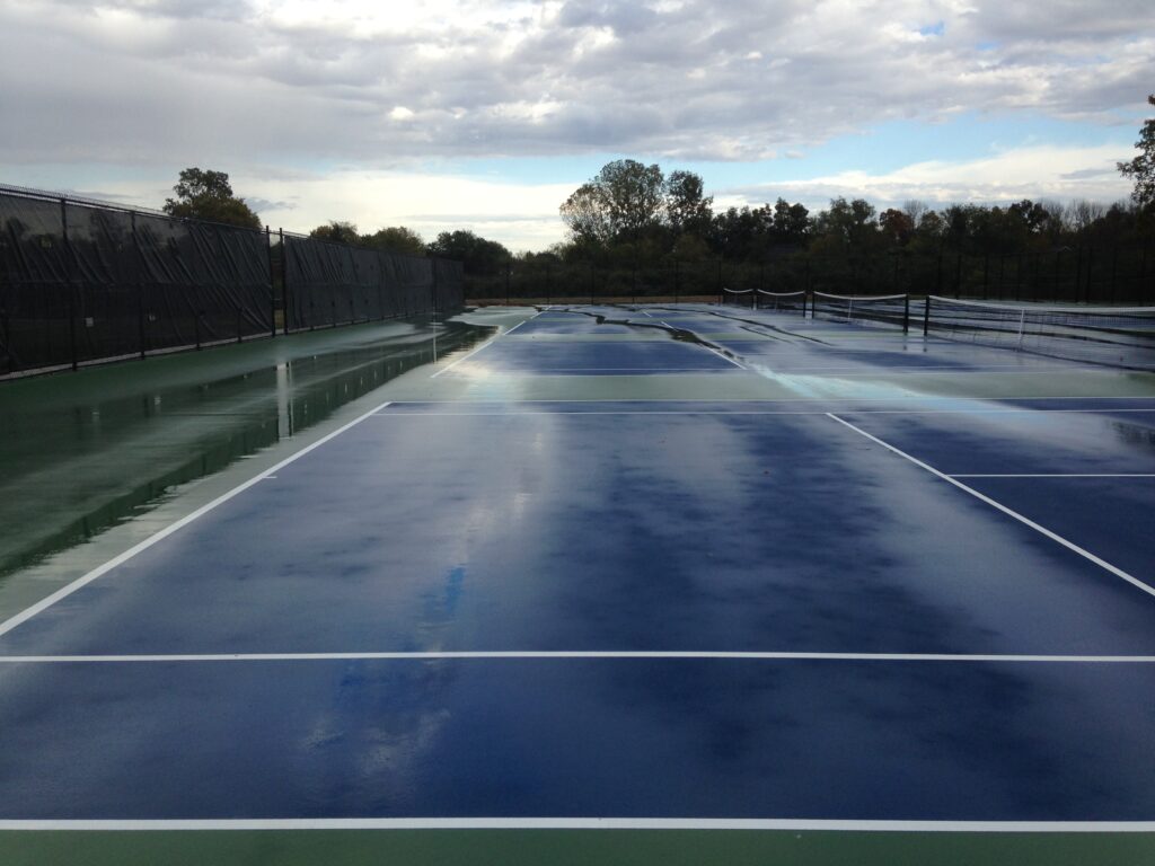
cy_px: 433
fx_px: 1101
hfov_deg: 55.4
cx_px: 578
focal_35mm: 33
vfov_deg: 42.9
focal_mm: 4.12
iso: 50
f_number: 2.4
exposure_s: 1/821
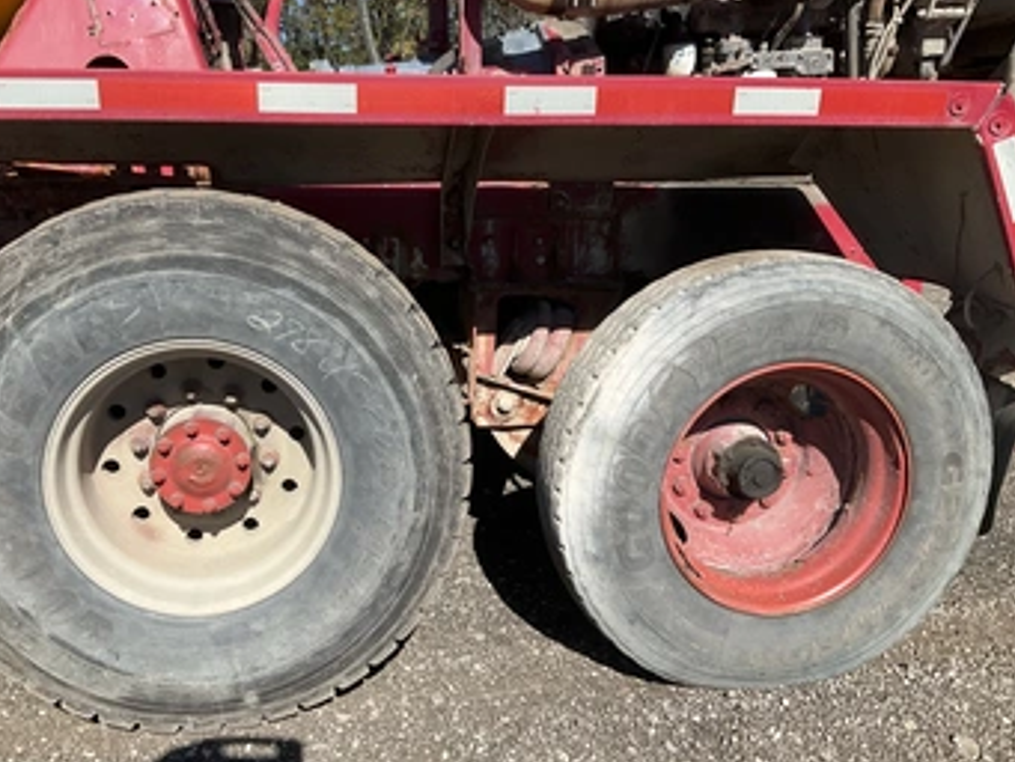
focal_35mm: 34
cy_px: 405
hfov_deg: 53.7
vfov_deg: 41.8
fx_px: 997
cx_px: 429
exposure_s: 1/1626
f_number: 1.8
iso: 25
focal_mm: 3
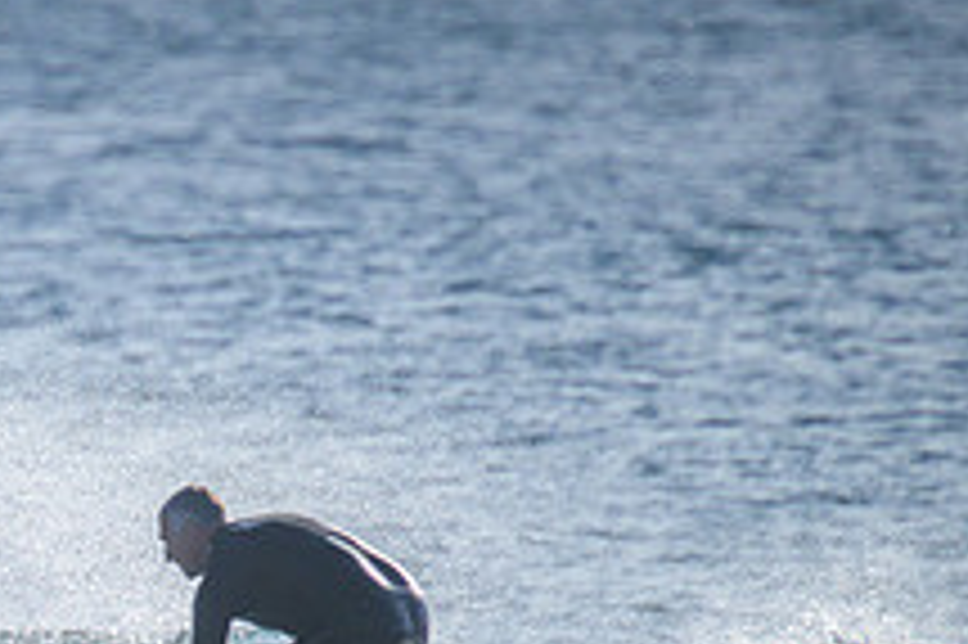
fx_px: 57980
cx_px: -126
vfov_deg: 0.6
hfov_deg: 1.0
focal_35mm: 2158
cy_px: 741
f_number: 11
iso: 720
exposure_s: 1/2500
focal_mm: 800
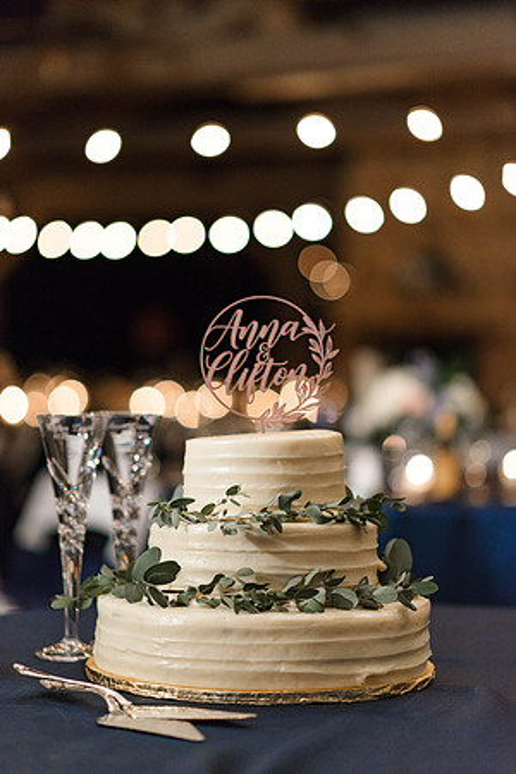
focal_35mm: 85
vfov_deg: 23.9
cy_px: 387
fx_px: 1827
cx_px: 258
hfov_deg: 16.1
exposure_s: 1/125
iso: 1600
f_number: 2
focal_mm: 85
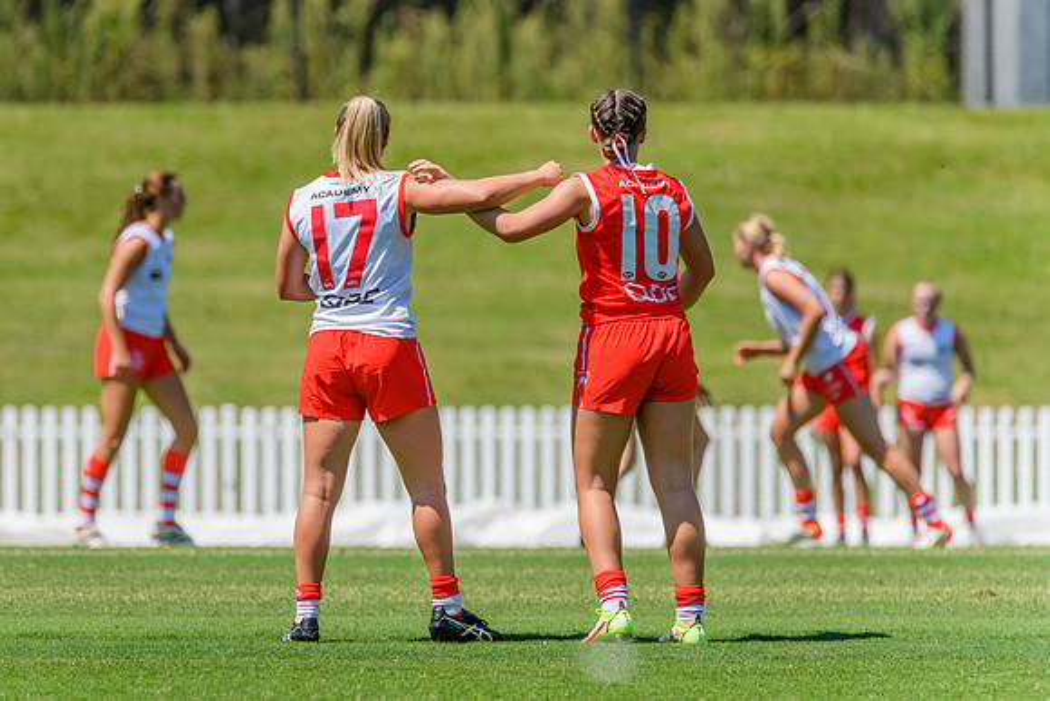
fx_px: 21815
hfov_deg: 2.8
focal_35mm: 748
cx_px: 429
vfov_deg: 1.8
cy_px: 271
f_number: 9
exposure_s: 1/2000
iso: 800
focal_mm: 600
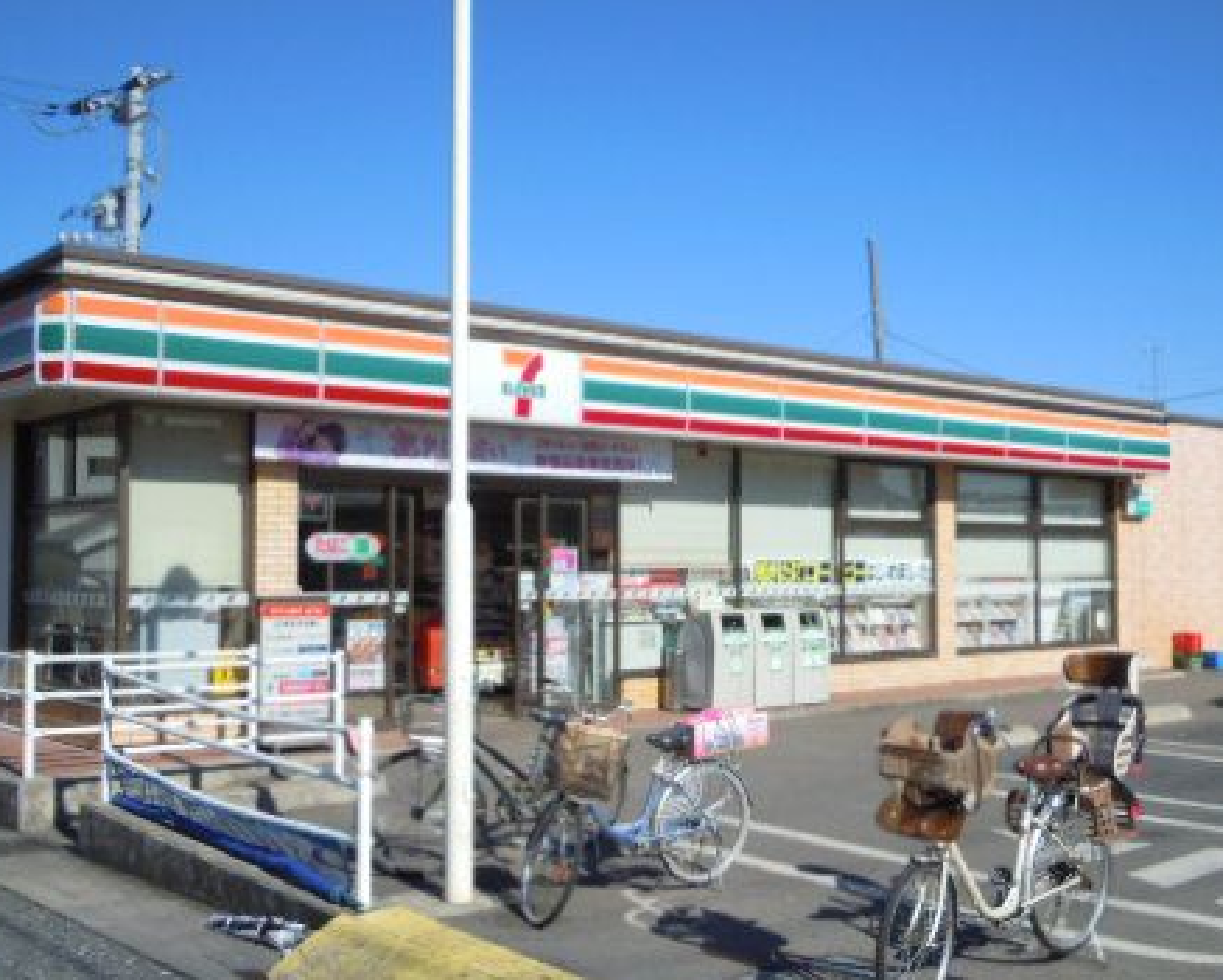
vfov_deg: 37.4
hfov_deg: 45.8
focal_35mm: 40
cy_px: 487
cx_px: 632
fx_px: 1448
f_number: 7.6
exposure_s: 1/250
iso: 100
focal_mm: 5
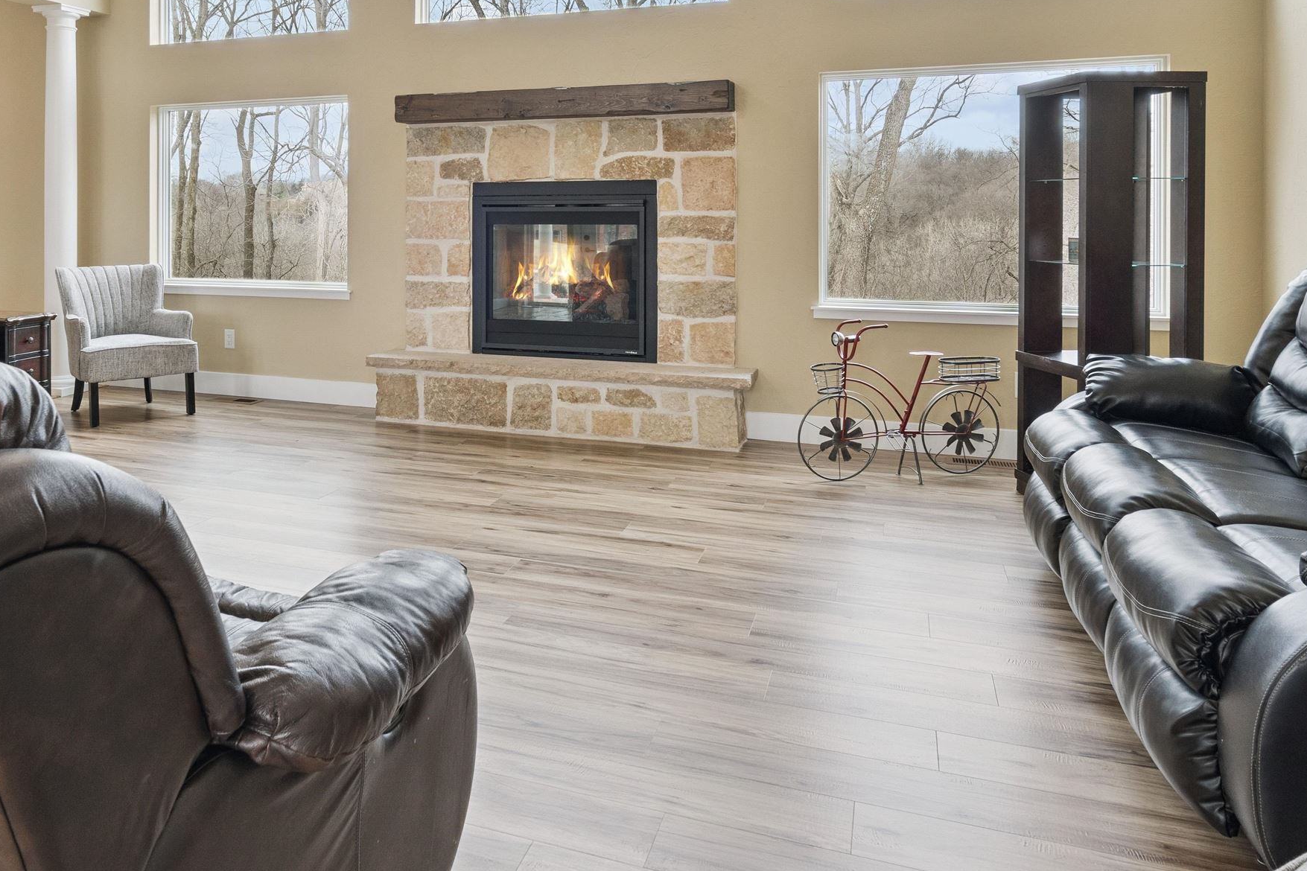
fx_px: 1016
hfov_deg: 64.1
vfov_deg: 44.8
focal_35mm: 28
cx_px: 459
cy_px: 217
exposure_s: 1/160
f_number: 10
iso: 800
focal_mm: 16
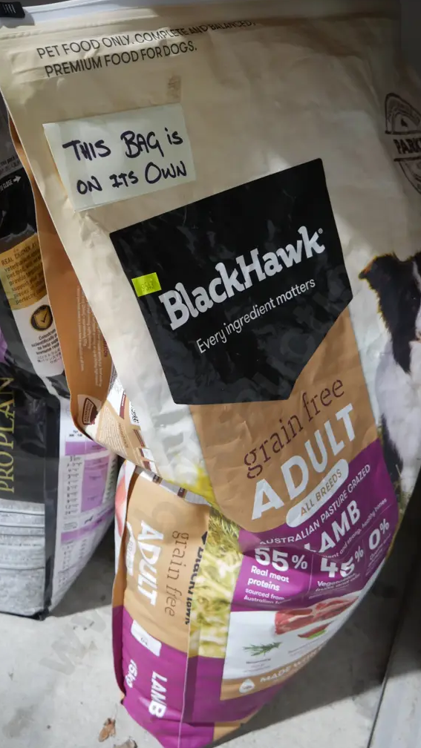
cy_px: 370
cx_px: 278
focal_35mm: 31
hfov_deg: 37.4
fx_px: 615
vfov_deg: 62.6
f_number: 3.5
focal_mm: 14
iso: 800
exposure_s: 1/60
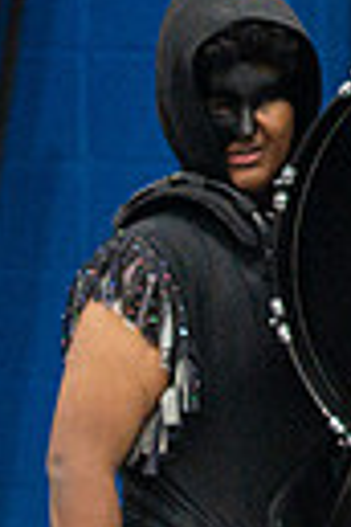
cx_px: -318
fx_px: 19684
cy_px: 757
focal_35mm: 1346
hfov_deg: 1.0
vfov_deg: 1.5
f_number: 4
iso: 5600
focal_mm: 200
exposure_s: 1/500
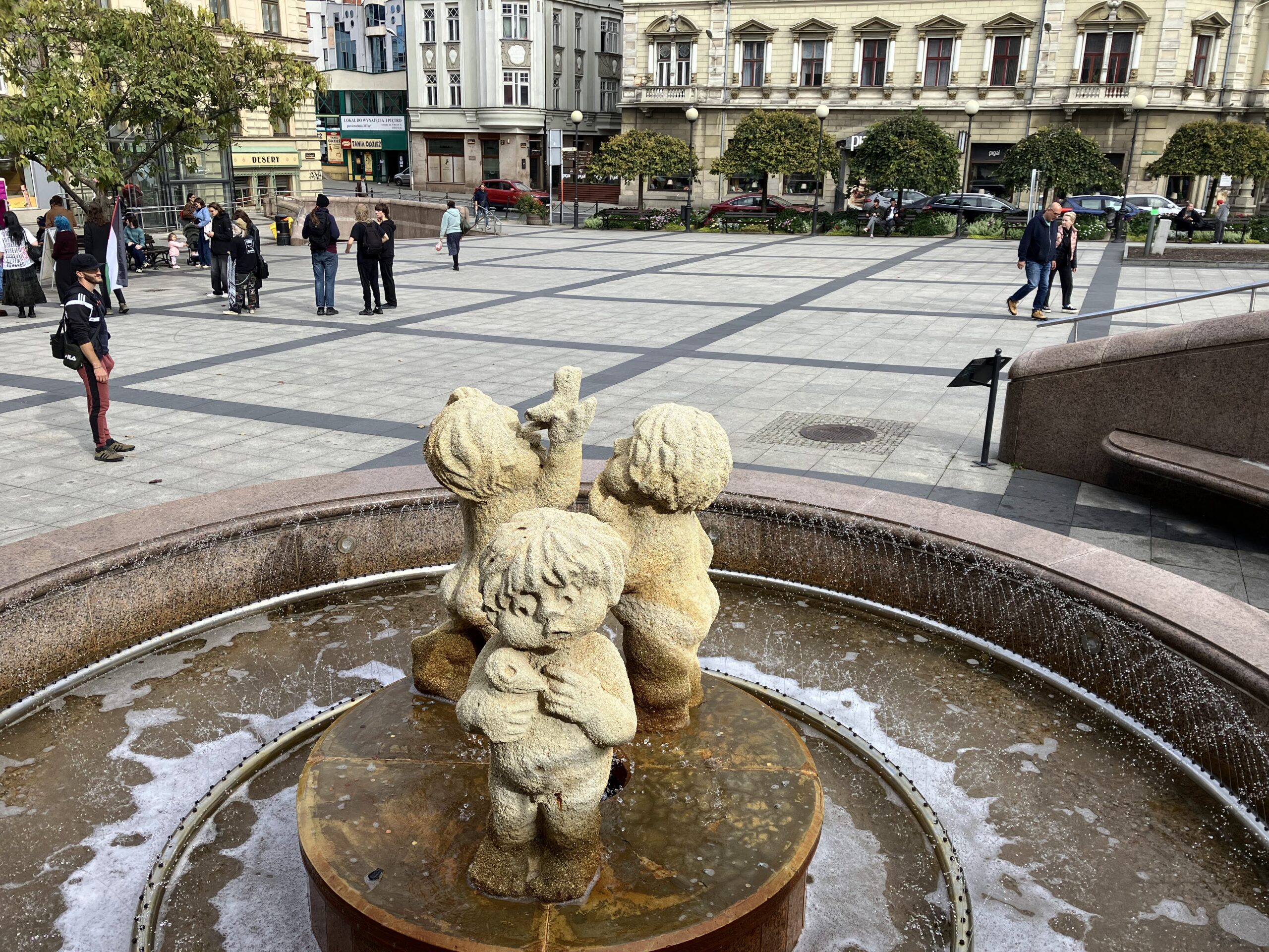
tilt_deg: -17.2
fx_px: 1026
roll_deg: -1.6
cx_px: 634
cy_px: 476
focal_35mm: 28
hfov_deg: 63.4
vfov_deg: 49.7
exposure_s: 1/796
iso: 32
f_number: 1.8
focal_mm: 3.99
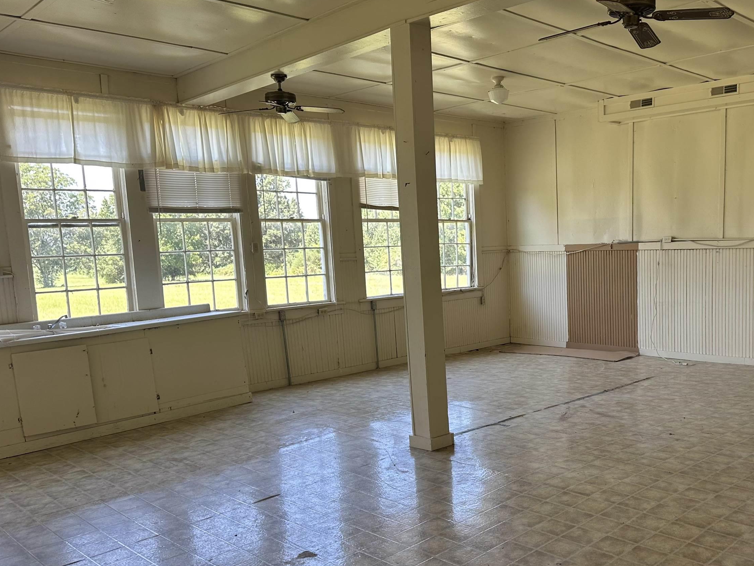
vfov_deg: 42.7
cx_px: 490
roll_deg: +1.4
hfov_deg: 54.4
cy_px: 342
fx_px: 719
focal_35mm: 33
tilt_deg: -8.7
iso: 80
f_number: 1.78
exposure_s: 1/216
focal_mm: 6.86
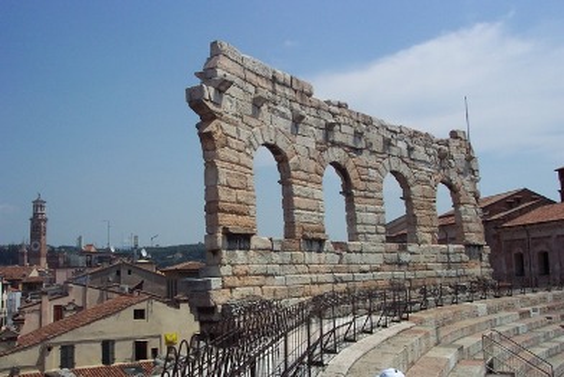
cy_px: 188
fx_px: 596
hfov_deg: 50.7
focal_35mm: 38
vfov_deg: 35.1
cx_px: 282
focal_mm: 8
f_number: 4.8
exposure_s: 1/1000
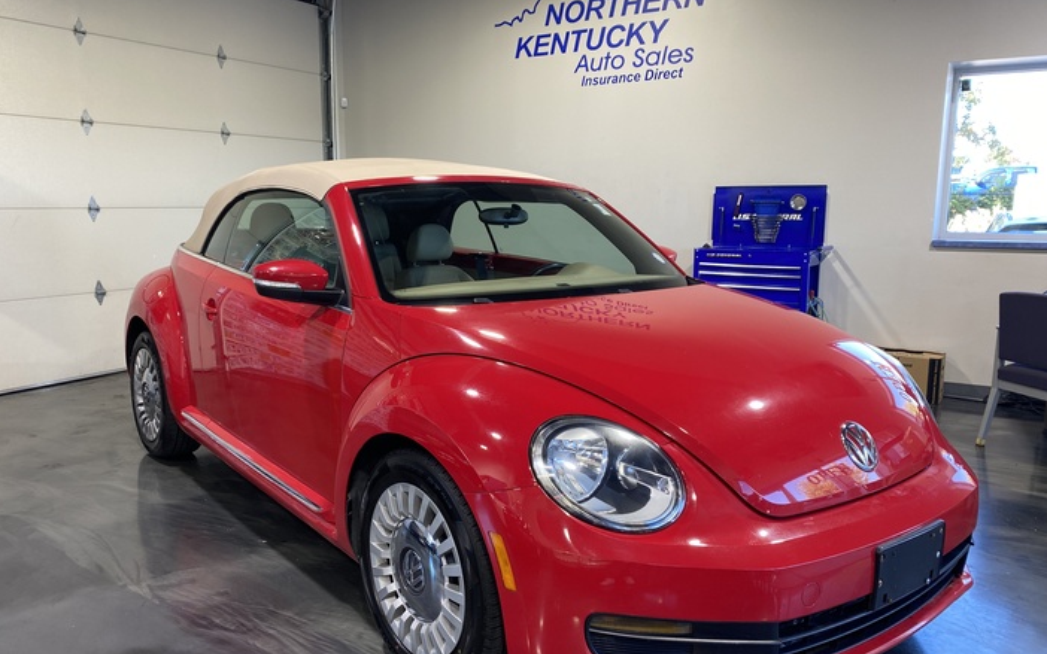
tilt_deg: -9.6
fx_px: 828
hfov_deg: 64.6
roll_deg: -0.4
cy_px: 340
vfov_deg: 43.2
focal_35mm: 29
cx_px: 497
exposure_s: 1/60
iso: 64
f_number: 1.8
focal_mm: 4.25
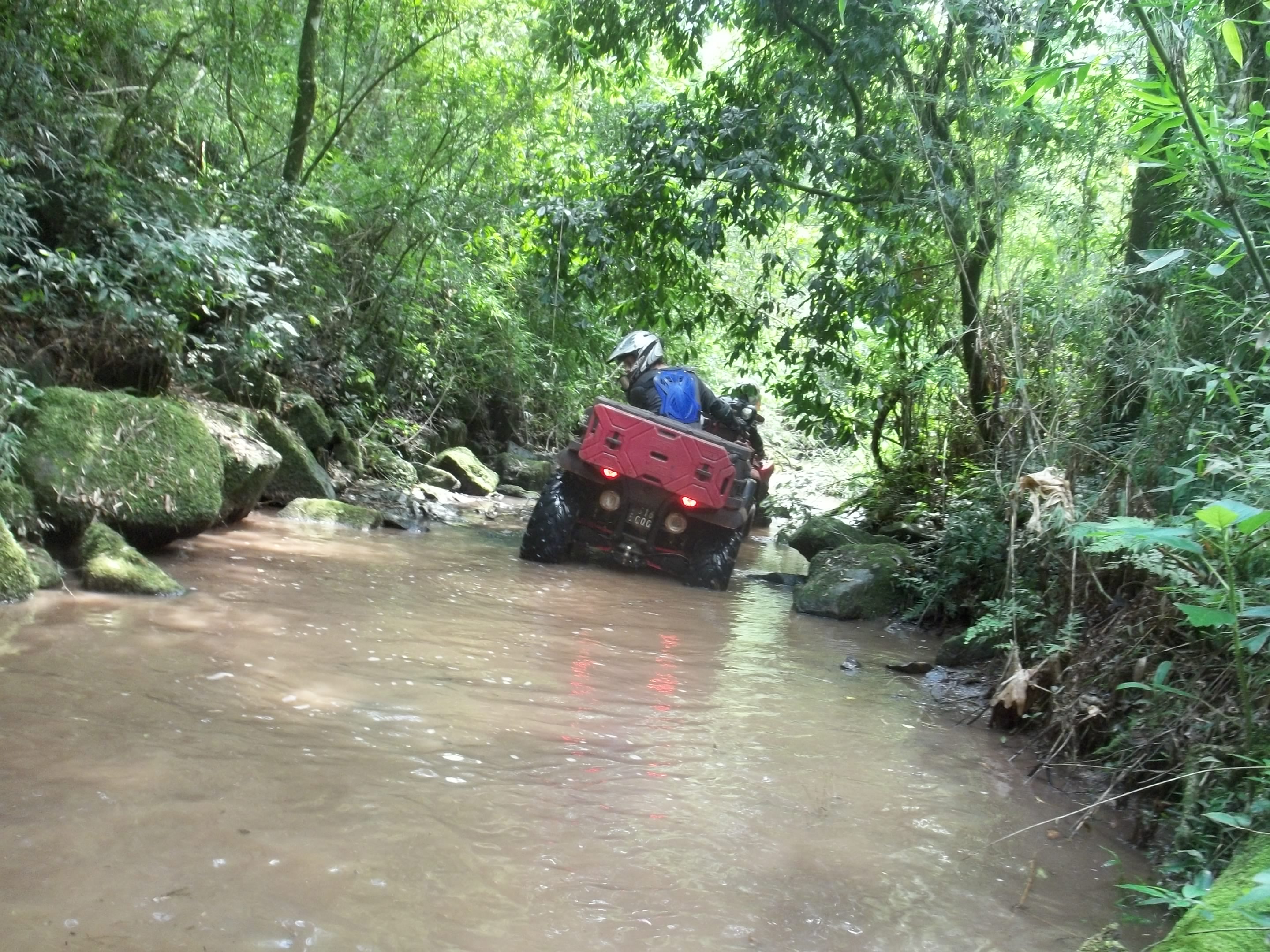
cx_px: 635
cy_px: 476
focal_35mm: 33
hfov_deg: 55.4
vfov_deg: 42.9
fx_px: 1211
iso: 160
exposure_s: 1/40
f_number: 3.3
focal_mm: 5.9
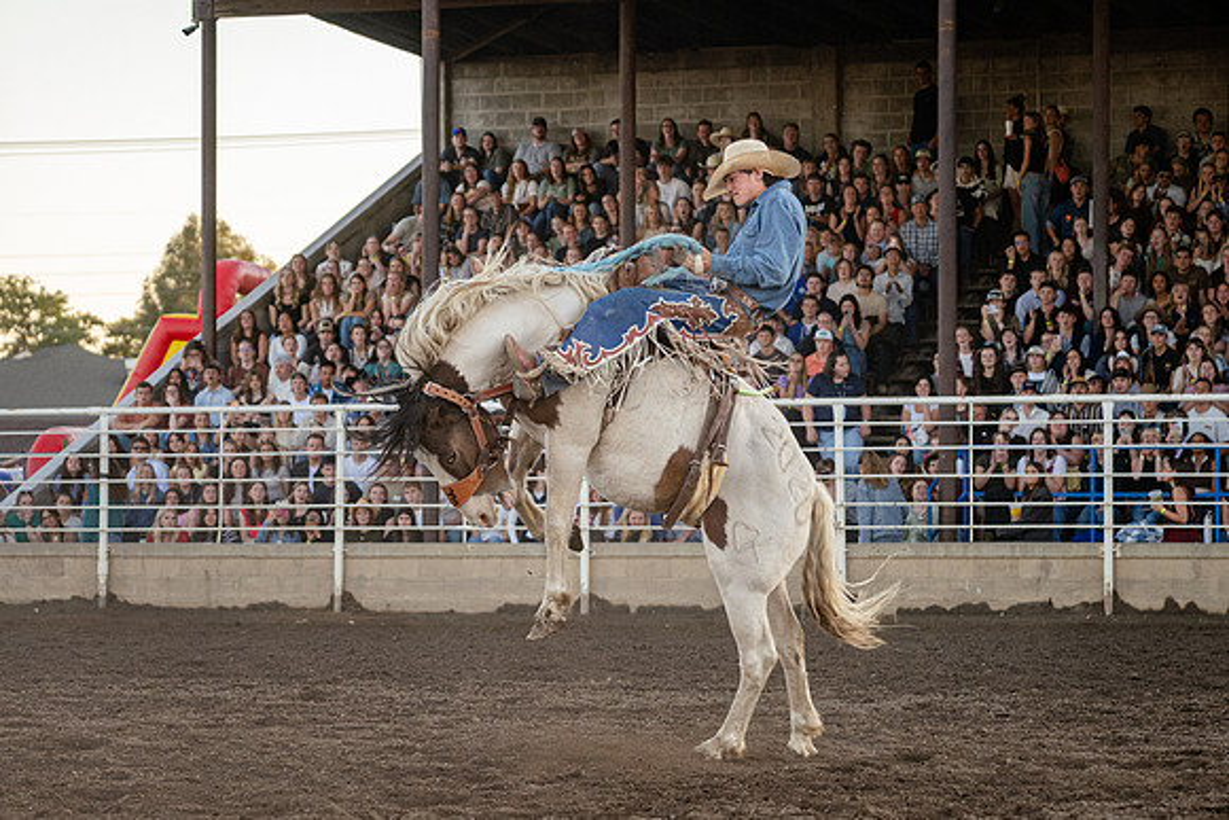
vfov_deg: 9.5
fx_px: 4939
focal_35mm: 145
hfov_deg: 14.2
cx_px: 428
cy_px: 586
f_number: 2.8
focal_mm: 70
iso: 400
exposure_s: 1/500
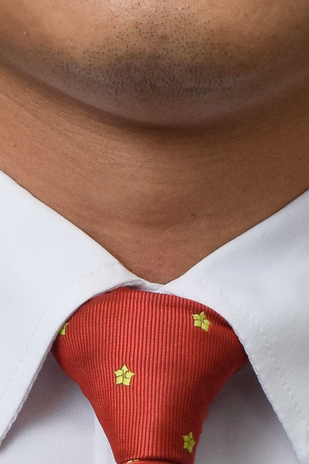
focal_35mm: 442
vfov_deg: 4.7
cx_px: 125
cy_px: 104
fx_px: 5690
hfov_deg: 3.1
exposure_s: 1/50
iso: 640
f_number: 5.6
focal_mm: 52
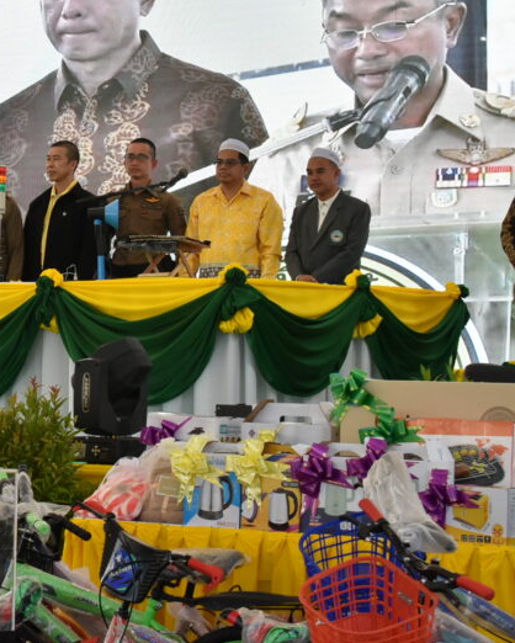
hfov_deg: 10.0
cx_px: -75
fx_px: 2893
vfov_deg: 12.7
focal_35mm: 152
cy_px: 233
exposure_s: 1/200
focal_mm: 55
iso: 800
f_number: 8
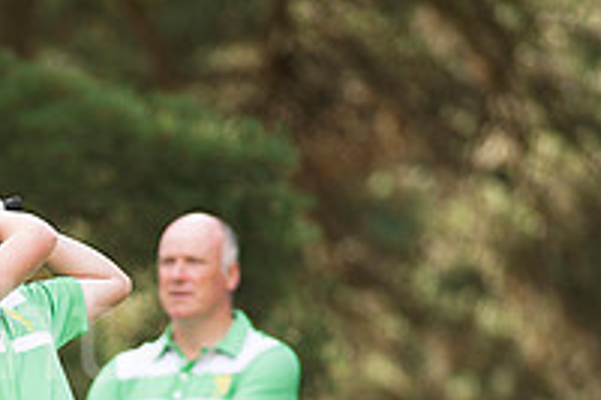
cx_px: -66
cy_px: 526
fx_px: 14512
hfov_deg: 2.4
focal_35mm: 870
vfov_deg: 1.6
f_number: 4
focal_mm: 300
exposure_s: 1/1250
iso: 320
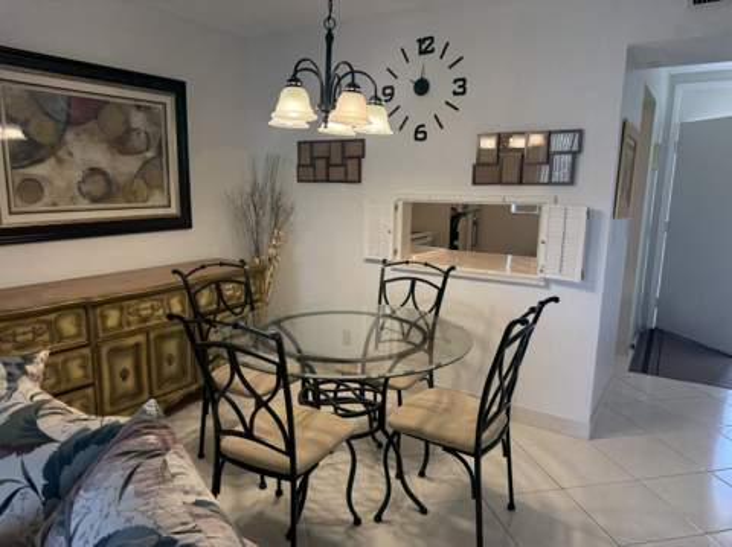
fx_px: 507
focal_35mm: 24
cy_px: 274
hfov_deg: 71.7
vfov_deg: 56.7
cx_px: 366
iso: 200
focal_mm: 6.76
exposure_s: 1/162
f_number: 1.78
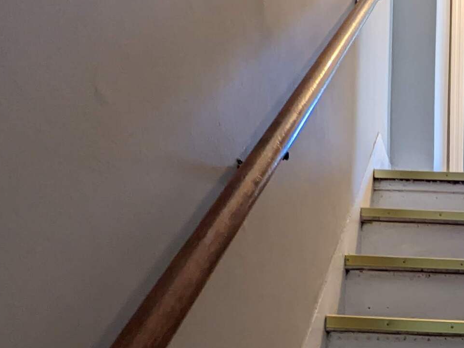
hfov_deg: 34.0
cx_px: 470
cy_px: 335
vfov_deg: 27.2
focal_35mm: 51
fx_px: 684
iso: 94
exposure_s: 1/23.8
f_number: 2.2
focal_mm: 2.22
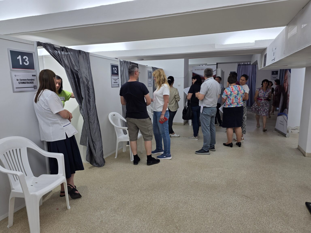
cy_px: 116
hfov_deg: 73.9
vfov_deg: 58.9
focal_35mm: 23
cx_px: 156
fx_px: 207
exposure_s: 1/100
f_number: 1.7
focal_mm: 6.25
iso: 64
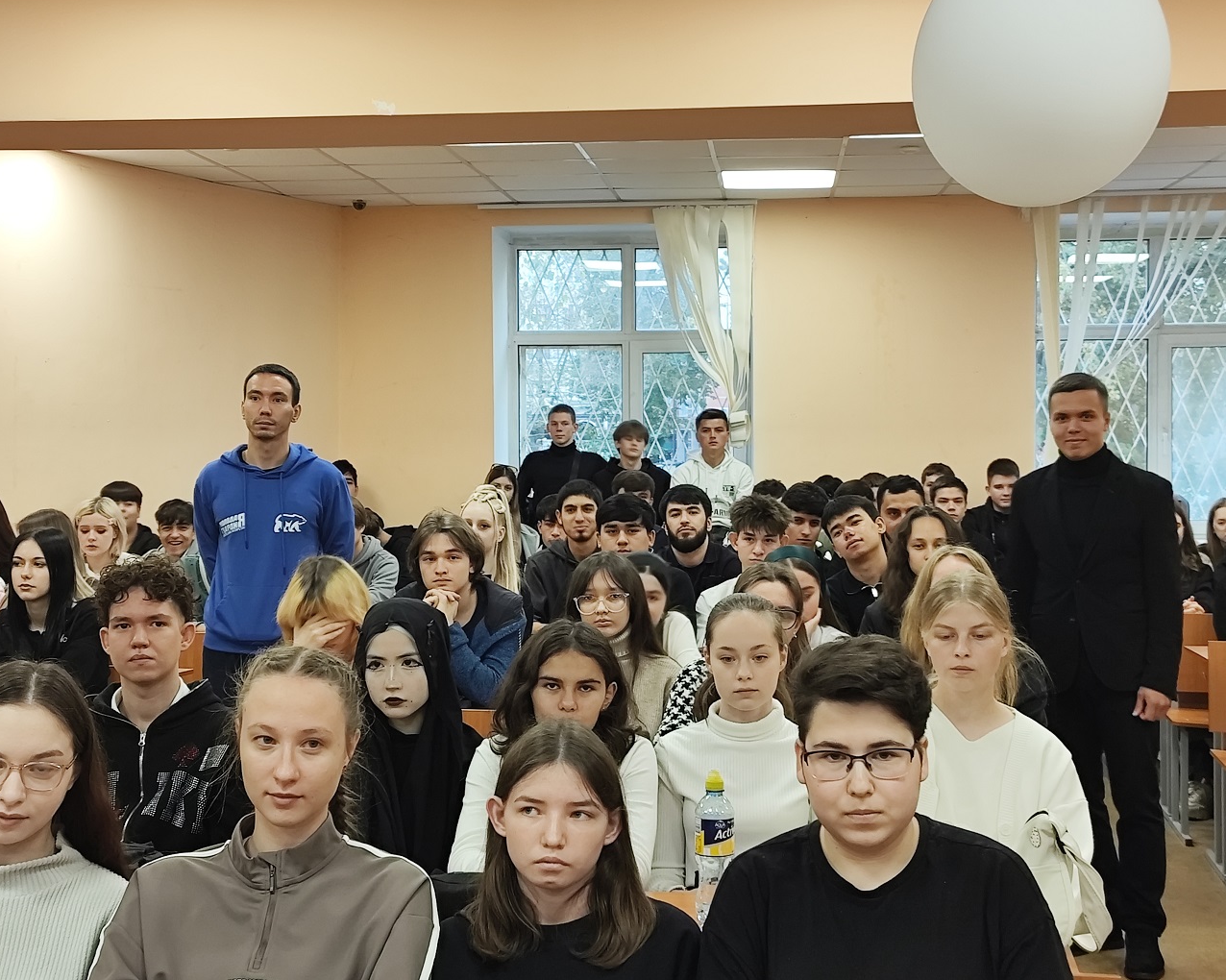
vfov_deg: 29.7
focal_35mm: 51
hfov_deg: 36.7
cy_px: 482
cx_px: 594
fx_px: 1850
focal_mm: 4.71
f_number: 1.79
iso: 80
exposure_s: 1/50
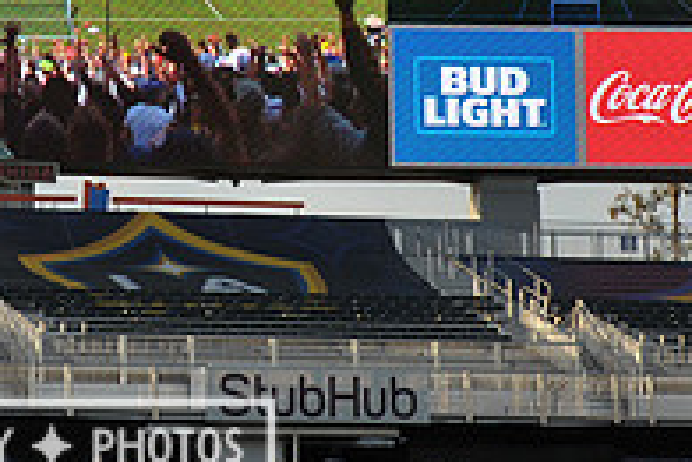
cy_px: -85
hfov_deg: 6.6
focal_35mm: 310
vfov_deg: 4.4
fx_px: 5963
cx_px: 25
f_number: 10
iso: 400
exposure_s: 1/400
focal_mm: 105
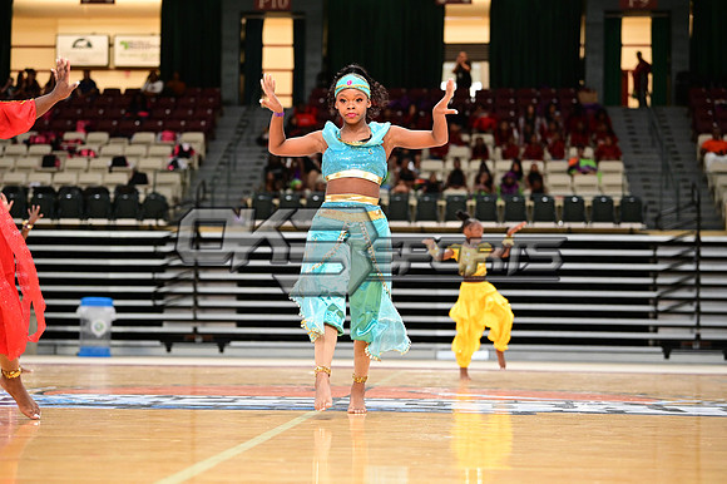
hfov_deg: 23.9
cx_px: 364
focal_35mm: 85
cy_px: 242
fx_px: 1715
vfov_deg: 16.1
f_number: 3.2
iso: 6400
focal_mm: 85
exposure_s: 1/1000
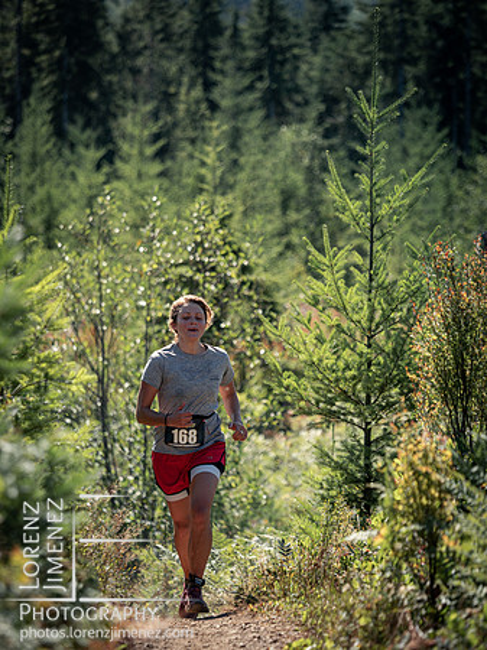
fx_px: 4318
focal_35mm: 230
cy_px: 325
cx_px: 244
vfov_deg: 8.6
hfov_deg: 6.5
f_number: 2.8
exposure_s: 1/1000
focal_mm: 115
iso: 160
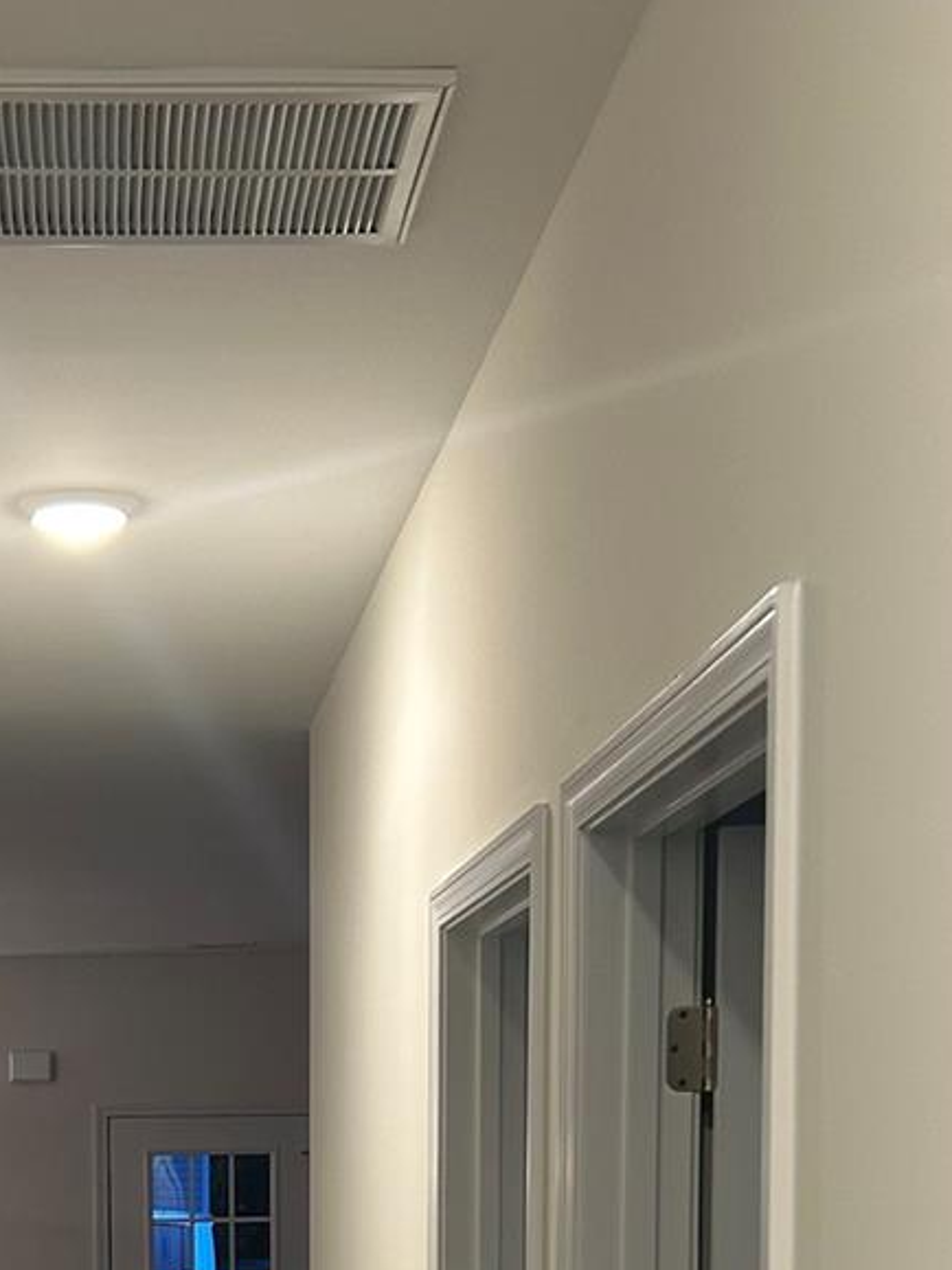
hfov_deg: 20.9
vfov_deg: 26.0
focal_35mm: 69
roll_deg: +0.7
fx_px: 2531
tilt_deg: -3.8
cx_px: 99
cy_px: 1397
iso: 100
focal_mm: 5.7
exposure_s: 1/60
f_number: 1.5
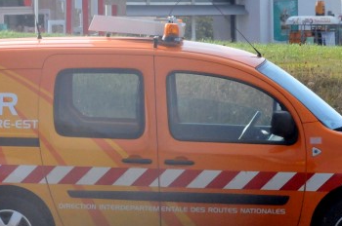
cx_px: 94
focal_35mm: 336
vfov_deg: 4.1
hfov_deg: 6.1
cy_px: 115
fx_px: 3186
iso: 3200
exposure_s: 1/1250
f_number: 18
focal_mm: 112
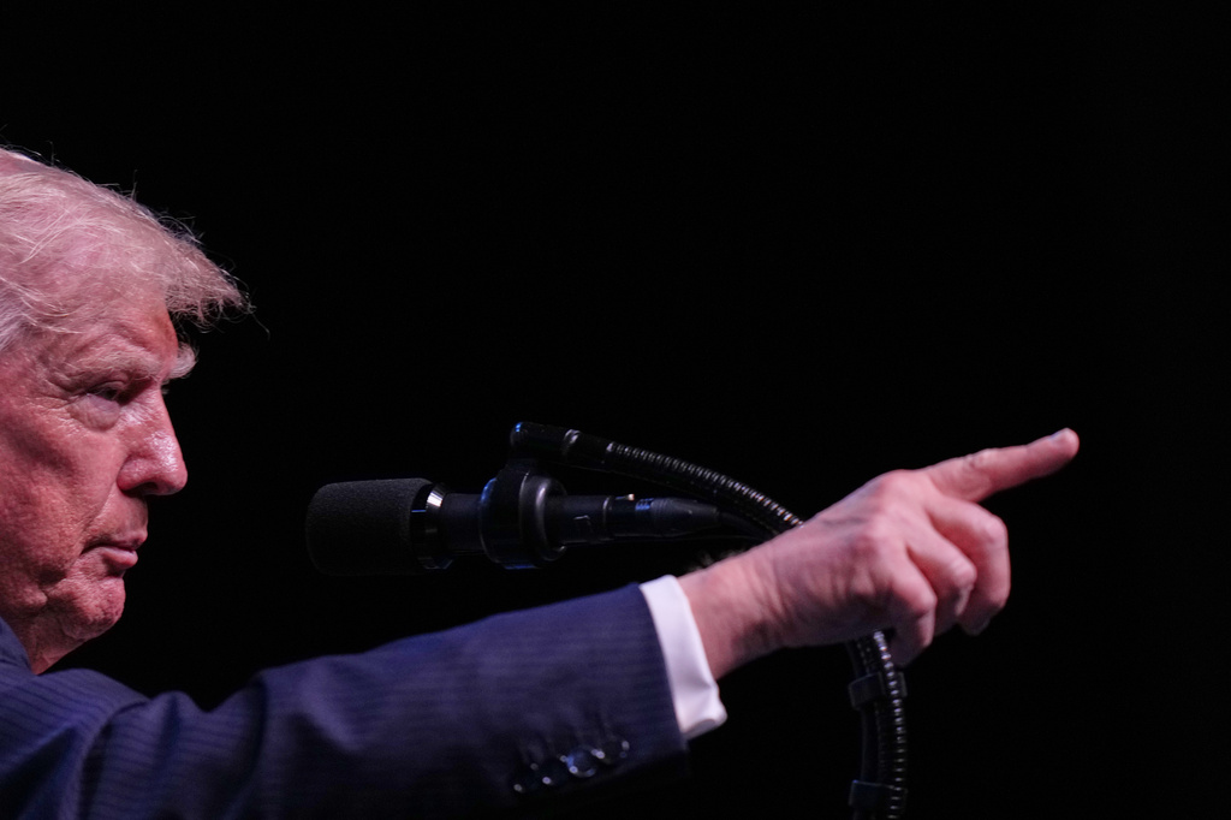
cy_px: 410
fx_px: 20509
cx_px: 616
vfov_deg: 2.3
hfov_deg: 3.4
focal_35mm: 600
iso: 2000
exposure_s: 1/1000
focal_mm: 400
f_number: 2.8
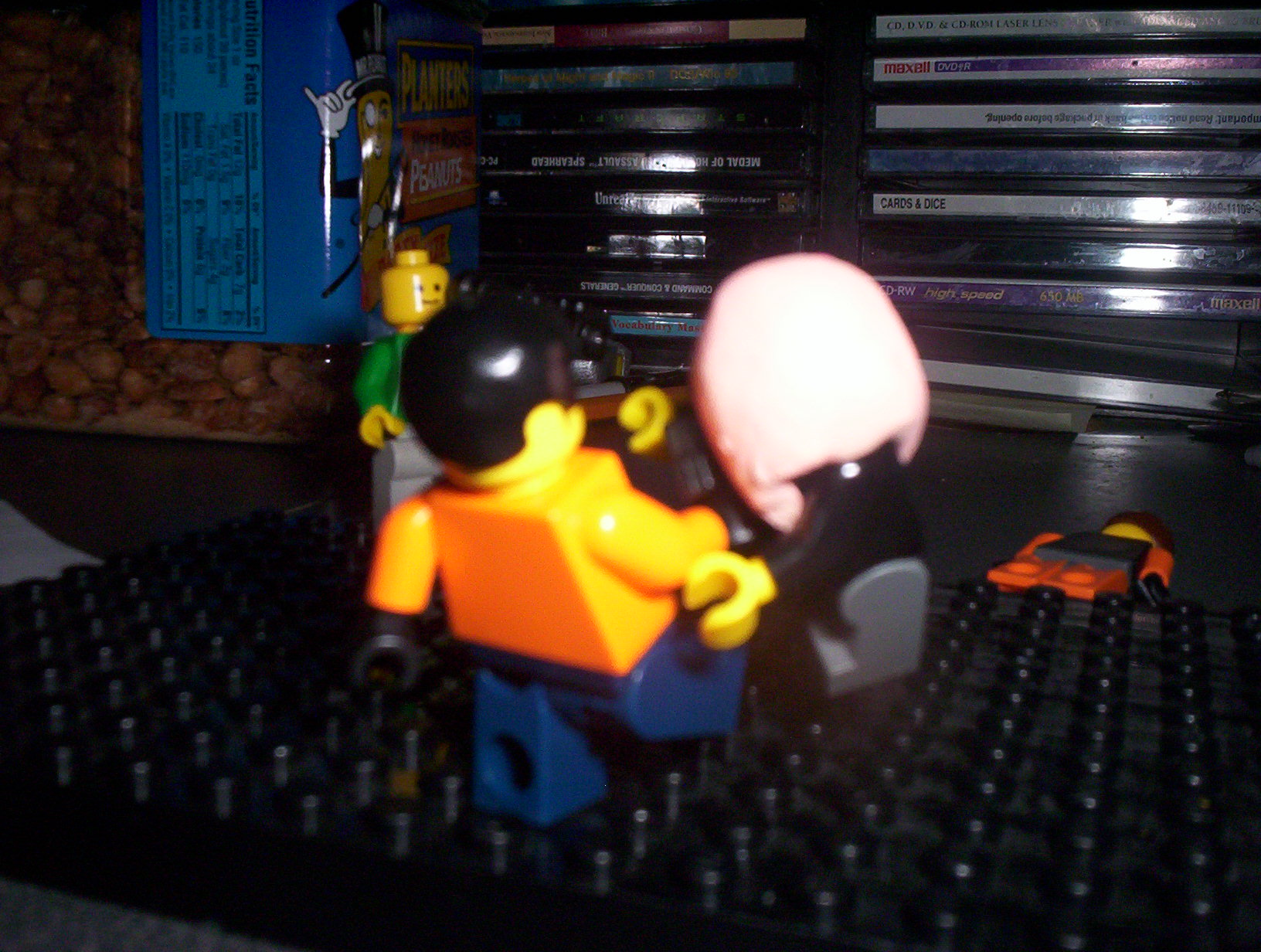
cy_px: 476
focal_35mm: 38
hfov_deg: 48.9
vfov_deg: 37.9
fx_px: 1388
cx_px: 630
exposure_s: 1/60
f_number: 4.5
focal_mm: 4.99
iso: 140
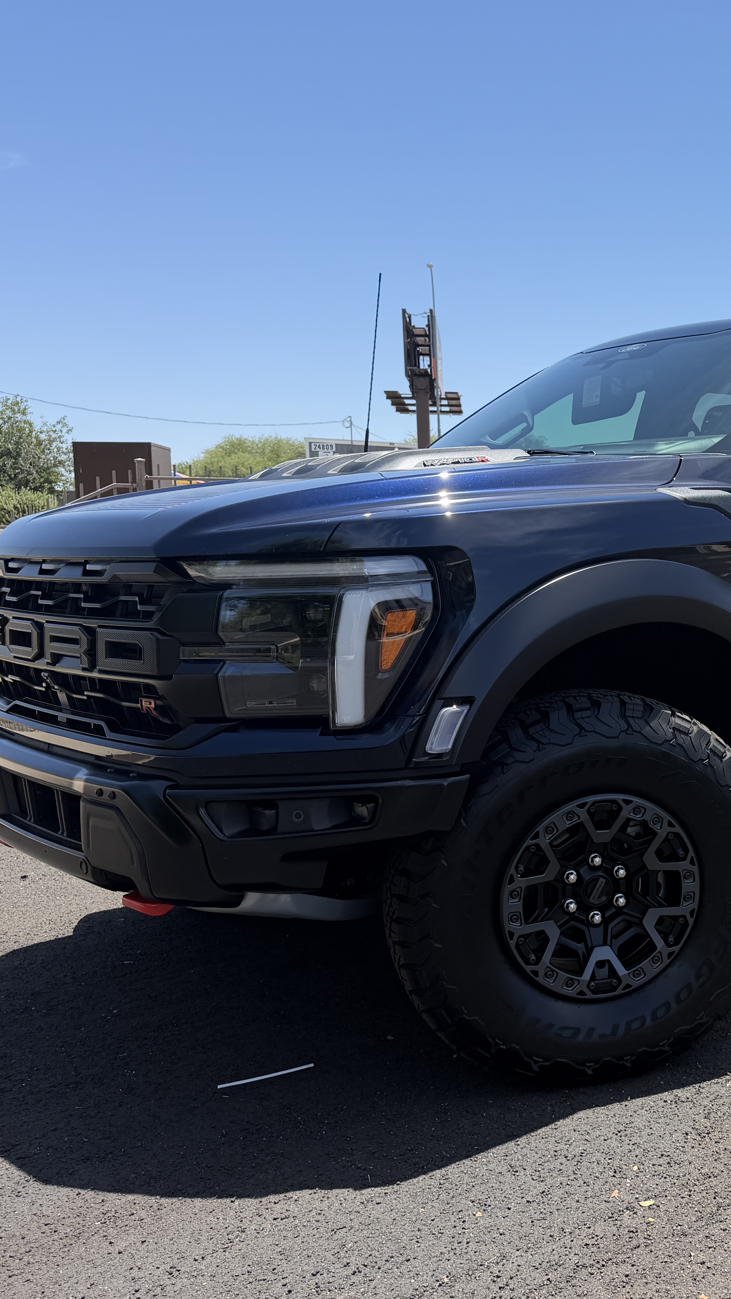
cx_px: 741
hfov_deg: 31.1
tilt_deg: -5.7
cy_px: 649
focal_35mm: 35
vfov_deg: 56.6
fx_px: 1206
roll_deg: +0.4
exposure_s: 1/3145
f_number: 1.78
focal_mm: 6.76
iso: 80
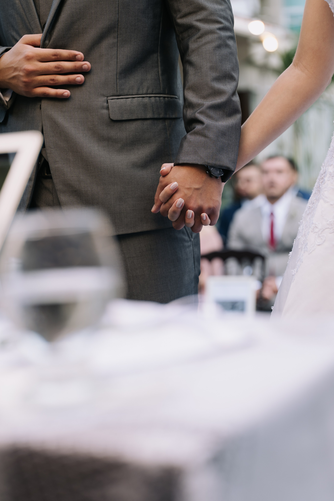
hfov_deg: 18.7
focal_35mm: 73
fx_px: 1016
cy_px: 250
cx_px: 167
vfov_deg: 27.7
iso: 320
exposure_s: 1/125
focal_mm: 70
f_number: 2.8
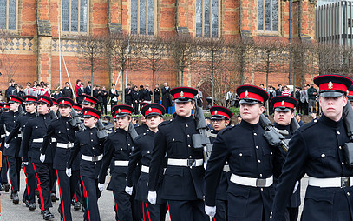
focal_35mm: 90
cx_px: 154
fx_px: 865
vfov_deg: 14.5
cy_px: 116
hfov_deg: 23.0
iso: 900
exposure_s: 1/400
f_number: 8
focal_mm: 62
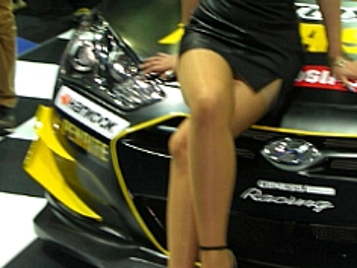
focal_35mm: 104
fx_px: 1073
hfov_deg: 18.8
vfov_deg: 14.2
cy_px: 81
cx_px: 248
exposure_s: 1/30
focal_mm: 5.8
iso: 64
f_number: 3
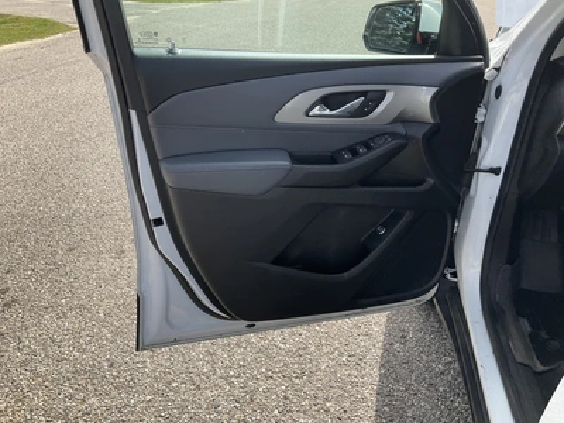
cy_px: 212
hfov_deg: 61.7
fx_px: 472
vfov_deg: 48.2
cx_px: 282
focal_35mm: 29
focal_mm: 3
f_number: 1.8
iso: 25
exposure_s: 1/869
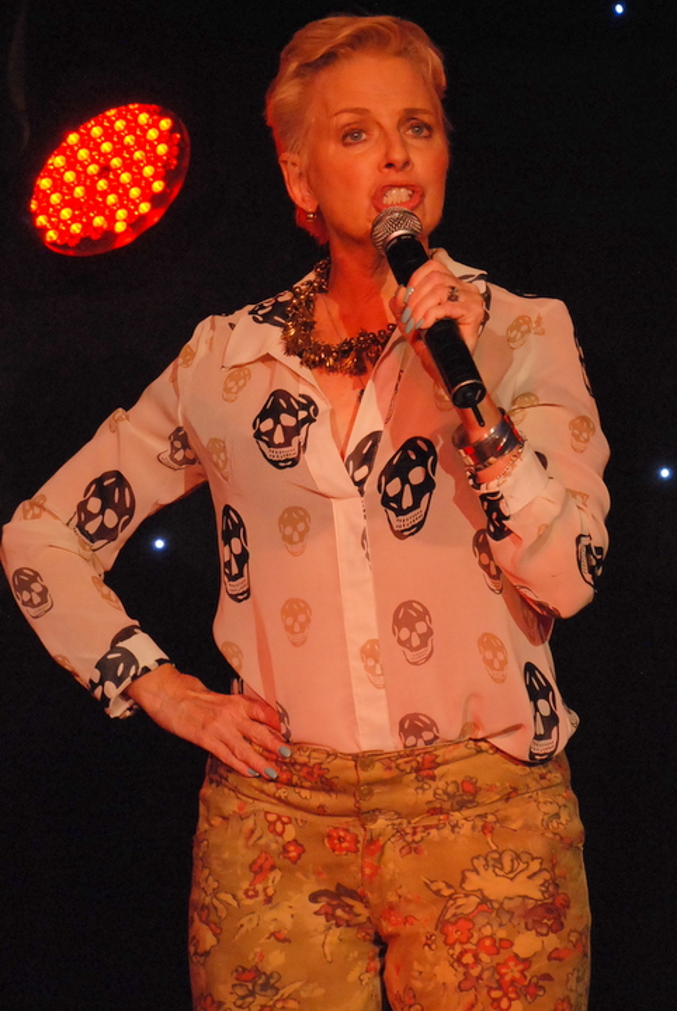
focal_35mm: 105
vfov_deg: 19.4
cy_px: 506
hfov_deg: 13.1
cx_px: 338
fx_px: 2953
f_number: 5.3
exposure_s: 1/200
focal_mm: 70
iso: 1600
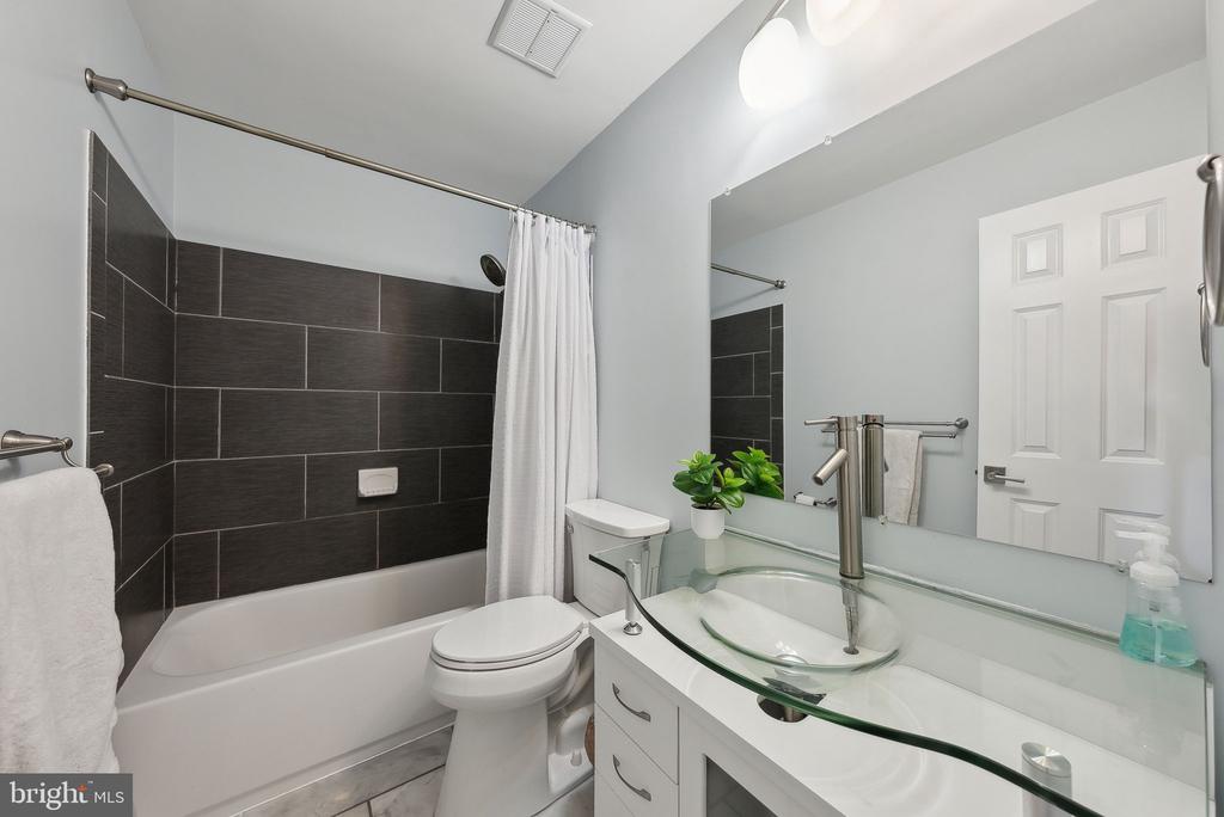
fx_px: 408
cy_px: 408
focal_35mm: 12
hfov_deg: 112.6
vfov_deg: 90.1
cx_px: 612
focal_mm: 12
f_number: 7.1
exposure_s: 1/50
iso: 640
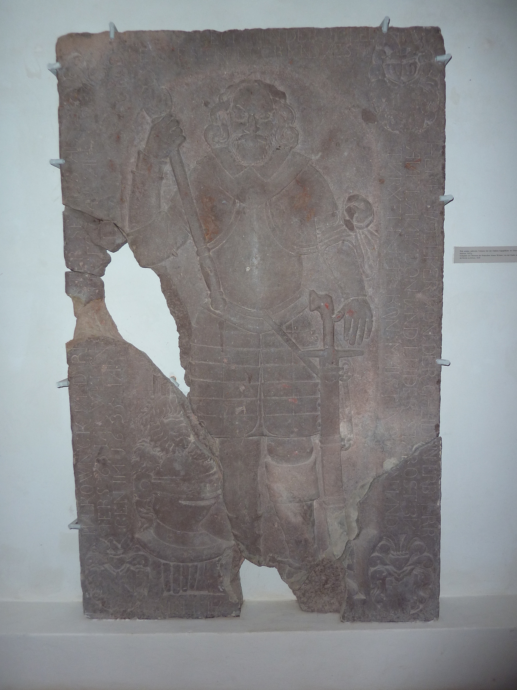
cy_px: 345
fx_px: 498
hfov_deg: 54.9
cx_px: 258
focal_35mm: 25
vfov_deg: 69.4
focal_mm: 4.1
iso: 125
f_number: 3.3
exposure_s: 1/30
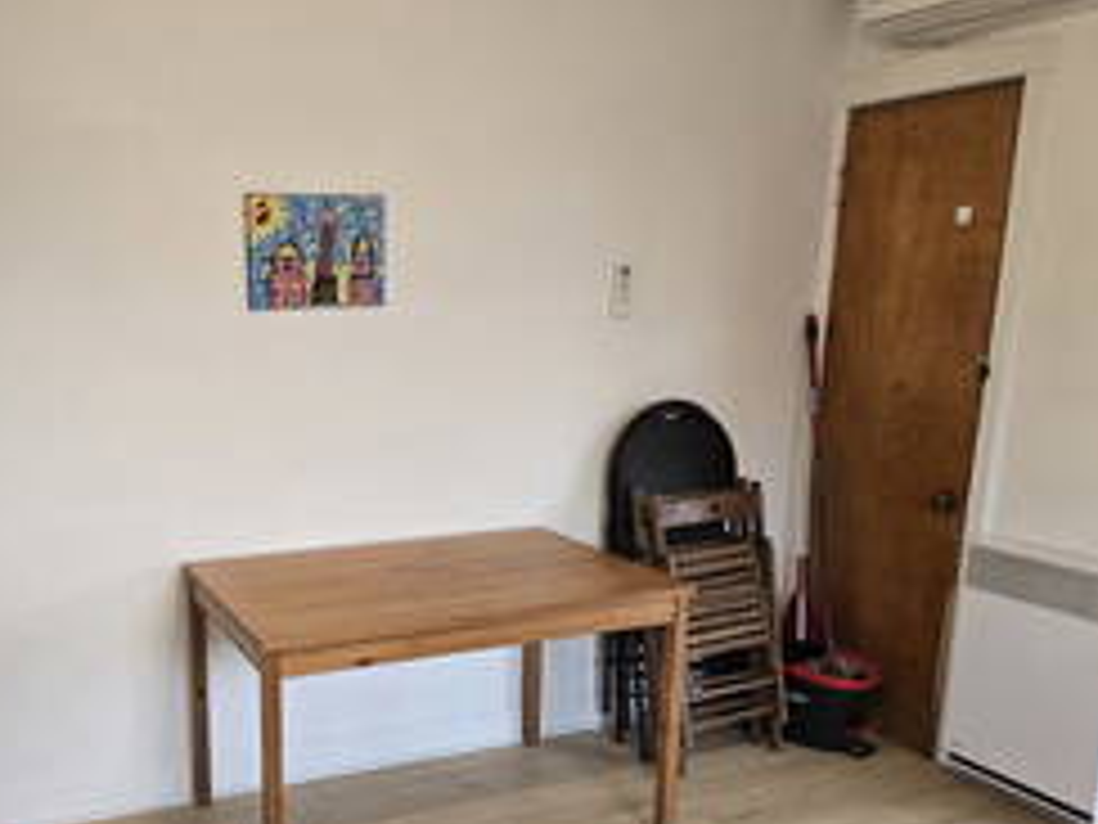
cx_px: 324
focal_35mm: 34
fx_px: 1078
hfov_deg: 52.4
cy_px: 527
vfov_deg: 41.4
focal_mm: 5.4
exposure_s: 1/120
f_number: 1.8
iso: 200
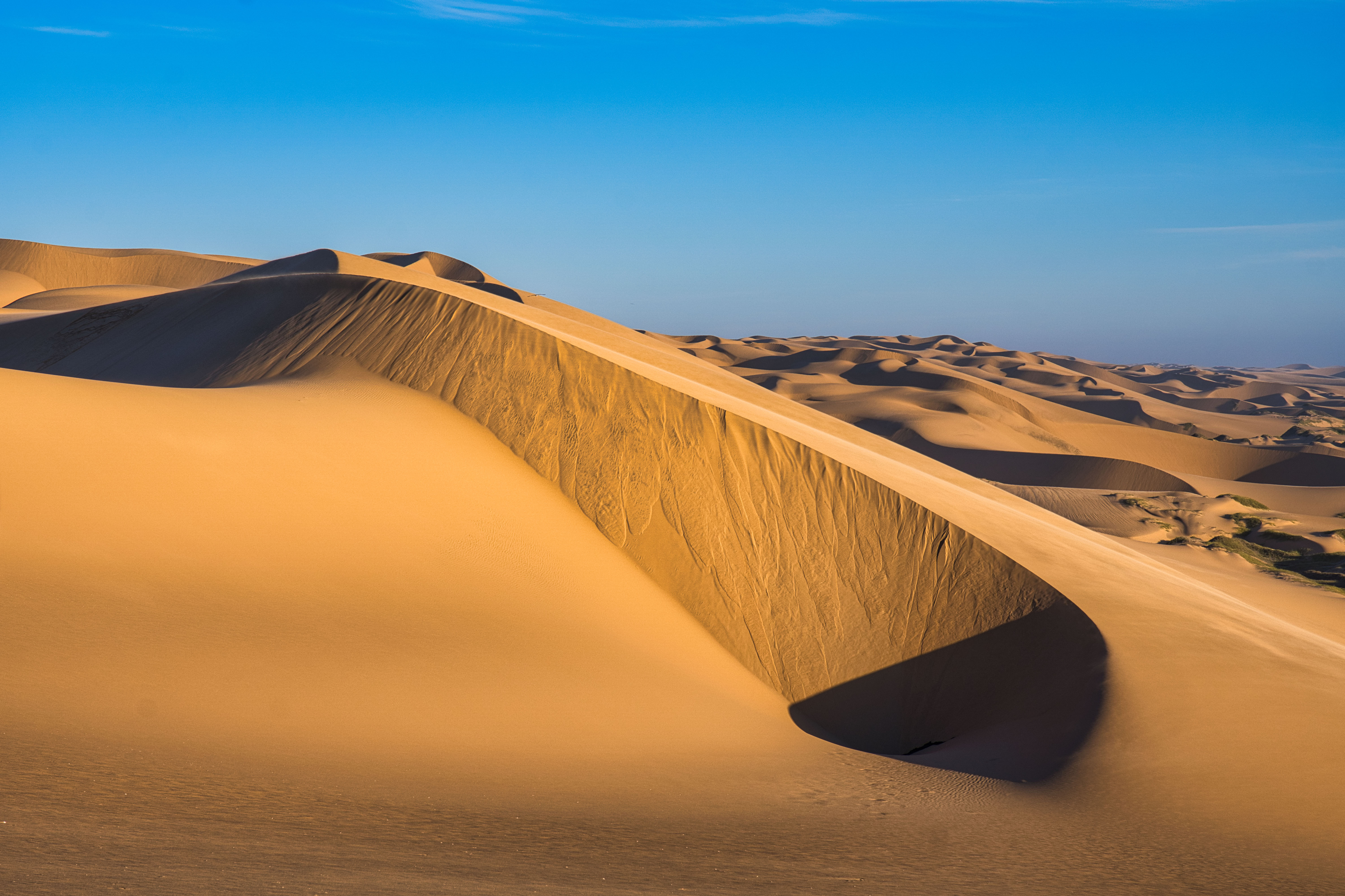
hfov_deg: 24.6
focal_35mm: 82
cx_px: 672
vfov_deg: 16.6
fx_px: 3082
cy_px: 448
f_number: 10
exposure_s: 1/160
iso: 100
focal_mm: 55
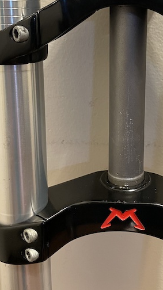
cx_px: 130
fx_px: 346
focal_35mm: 45
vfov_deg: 44.6
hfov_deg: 26.0
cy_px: 89
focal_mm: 4.2
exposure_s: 1/60
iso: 400
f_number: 1.6
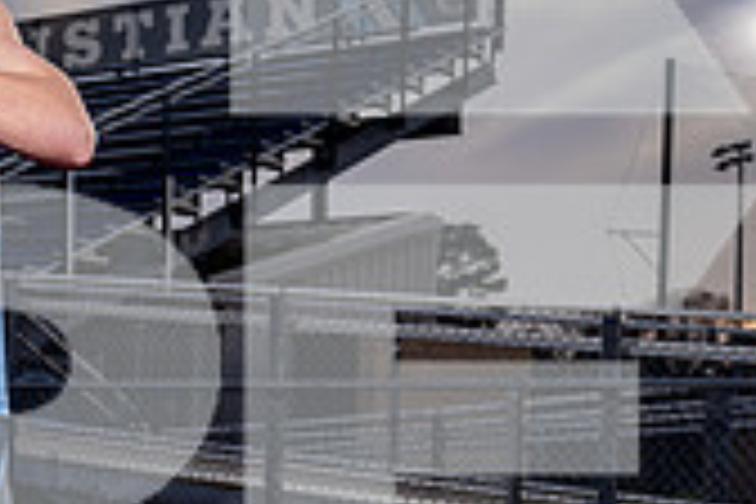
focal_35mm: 93
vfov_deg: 14.6
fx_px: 1953
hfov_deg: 19.2
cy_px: 425
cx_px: -382
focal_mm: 27
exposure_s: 1/250
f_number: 4
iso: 100
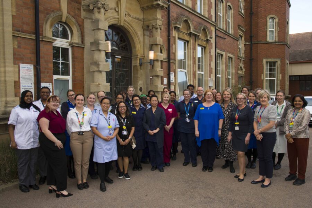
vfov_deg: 47.9
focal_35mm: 27
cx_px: 156
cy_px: 104
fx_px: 234
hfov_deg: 67.4
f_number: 11
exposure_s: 1/125
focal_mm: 27
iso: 500
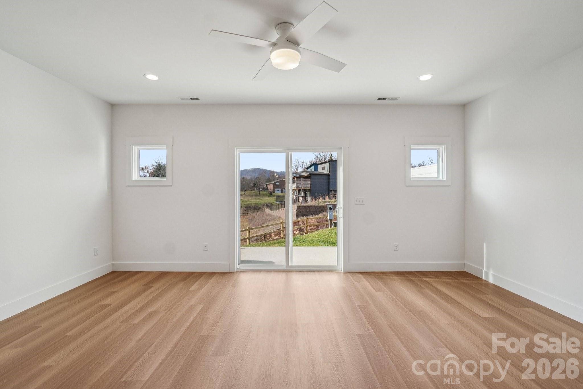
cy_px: 194
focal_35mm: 15
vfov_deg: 77.3
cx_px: 292
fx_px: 243
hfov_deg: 100.4
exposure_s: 1/50
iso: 100
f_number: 8
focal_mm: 10
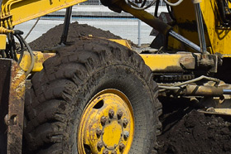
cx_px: 79
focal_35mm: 200
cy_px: -66
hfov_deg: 10.3
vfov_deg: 6.8
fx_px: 1284
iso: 200
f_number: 7.1
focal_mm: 31
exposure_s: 1/1250
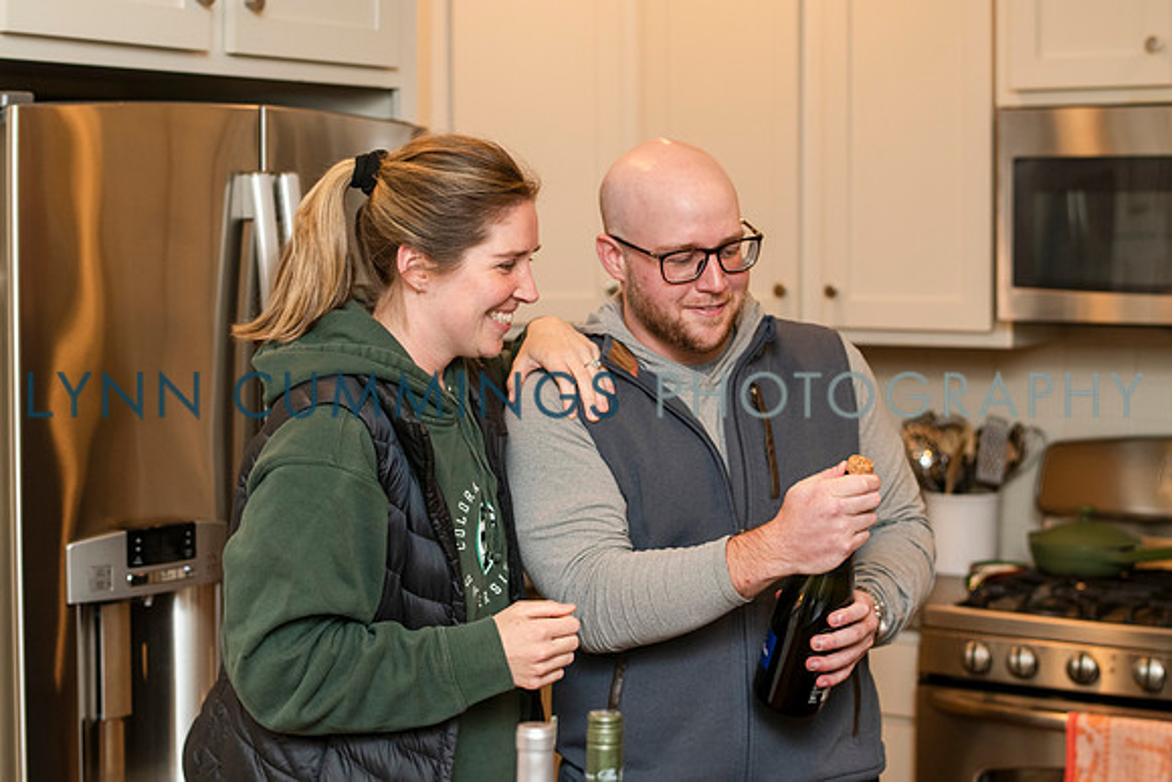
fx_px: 2237
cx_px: 508
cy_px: 365
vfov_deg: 19.8
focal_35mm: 69
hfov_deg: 29.3
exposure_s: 1/160
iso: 400
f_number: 3.5
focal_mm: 58
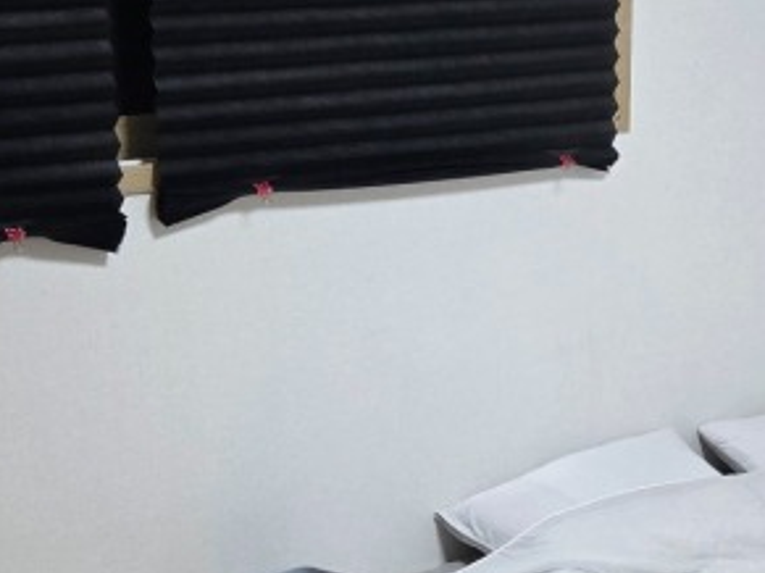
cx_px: 660
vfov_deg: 16.8
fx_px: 1922
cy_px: 446
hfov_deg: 22.1
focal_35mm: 87
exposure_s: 1/120
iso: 200
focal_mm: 5.4
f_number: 1.8
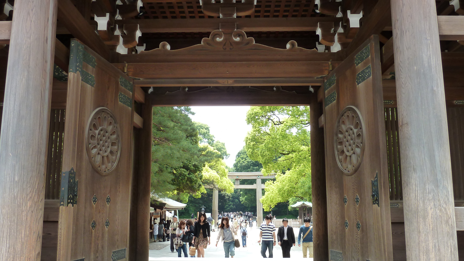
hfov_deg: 64.3
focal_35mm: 30
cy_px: 154
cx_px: 227
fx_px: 369
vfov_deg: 38.8
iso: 125
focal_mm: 4.1
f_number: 4
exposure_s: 1/125
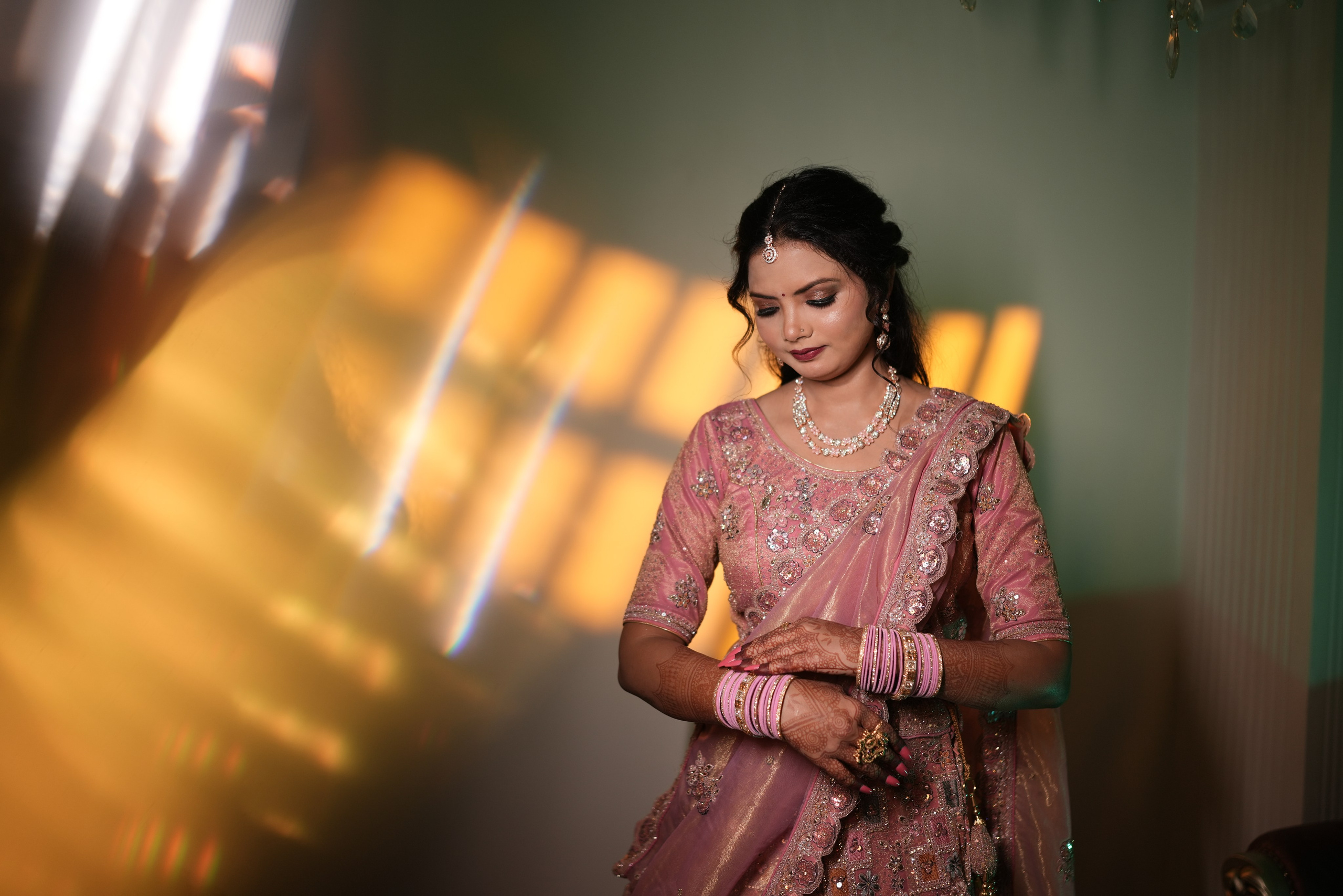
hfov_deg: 54.4
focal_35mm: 35
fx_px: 1306
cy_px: 448
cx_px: 672
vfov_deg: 37.9
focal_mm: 35
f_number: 1.4
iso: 250
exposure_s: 1/200
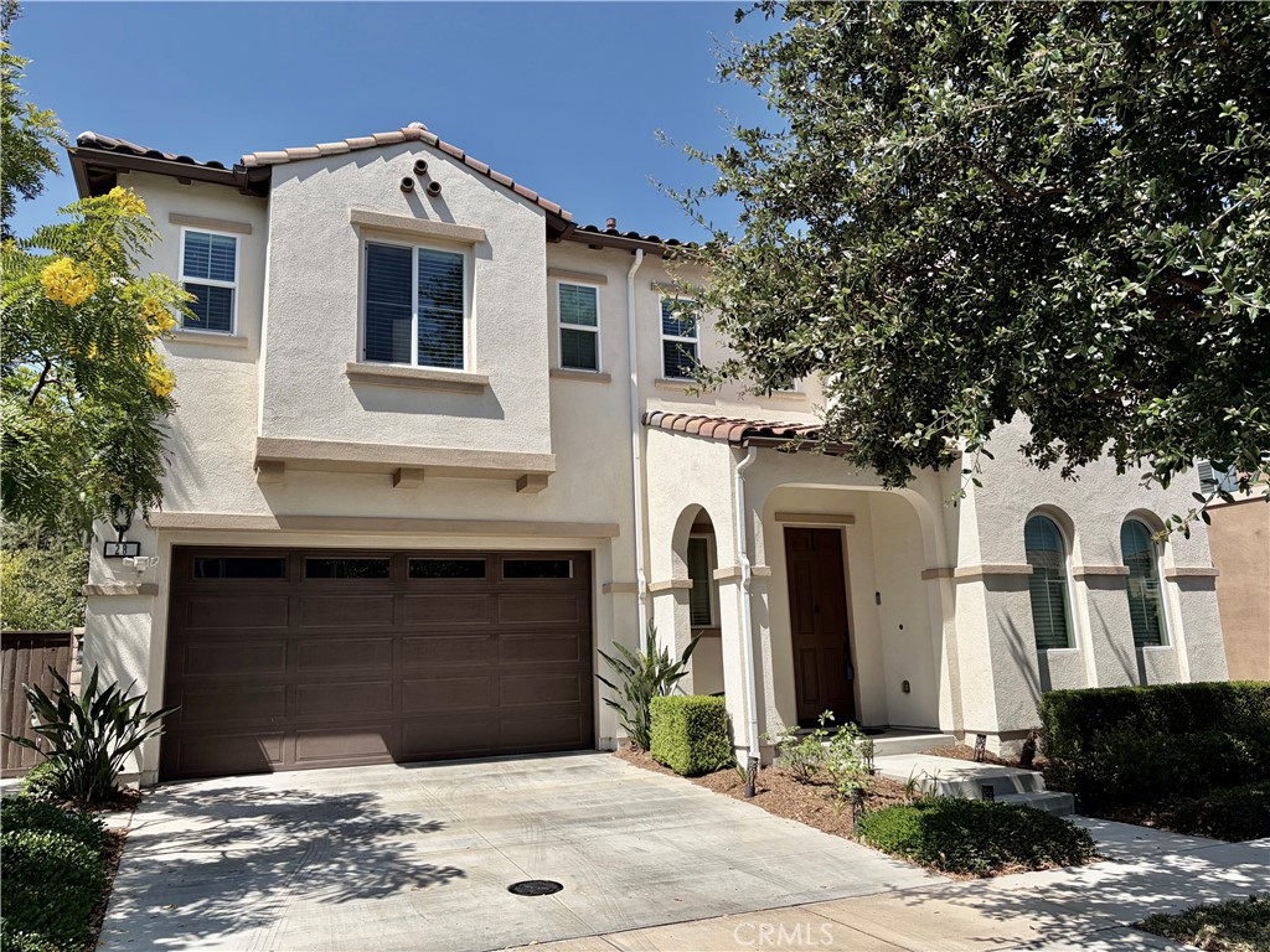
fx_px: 954
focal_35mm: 26
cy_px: 476
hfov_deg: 67.3
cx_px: 635
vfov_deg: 53.1
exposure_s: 1/4608
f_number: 1.6
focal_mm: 5.96
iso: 64
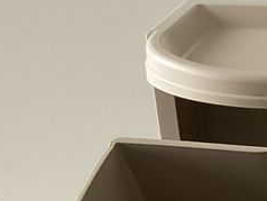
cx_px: 448
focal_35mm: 130
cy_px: 366
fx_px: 1004
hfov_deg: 13.8
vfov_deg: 10.7
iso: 125
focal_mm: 3.3
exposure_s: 1/60
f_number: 2.4
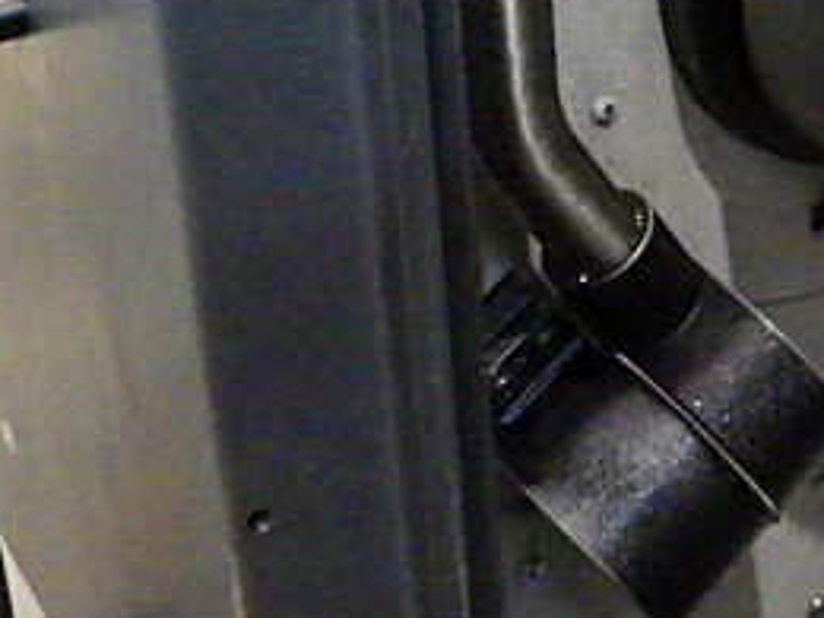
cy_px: -124
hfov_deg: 25.4
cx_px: 982
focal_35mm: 69
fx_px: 1642
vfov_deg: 20.0
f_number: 3.5
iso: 1250
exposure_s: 1/45
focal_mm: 5
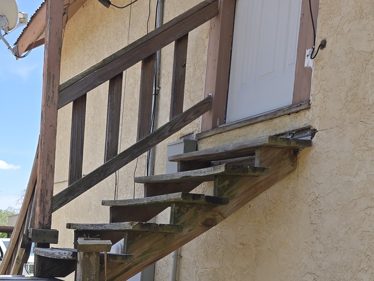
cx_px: 68
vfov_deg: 27.7
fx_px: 529
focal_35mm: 49
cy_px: 291
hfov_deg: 37.3
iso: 12
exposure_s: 1/333
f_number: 1.7
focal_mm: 6.3
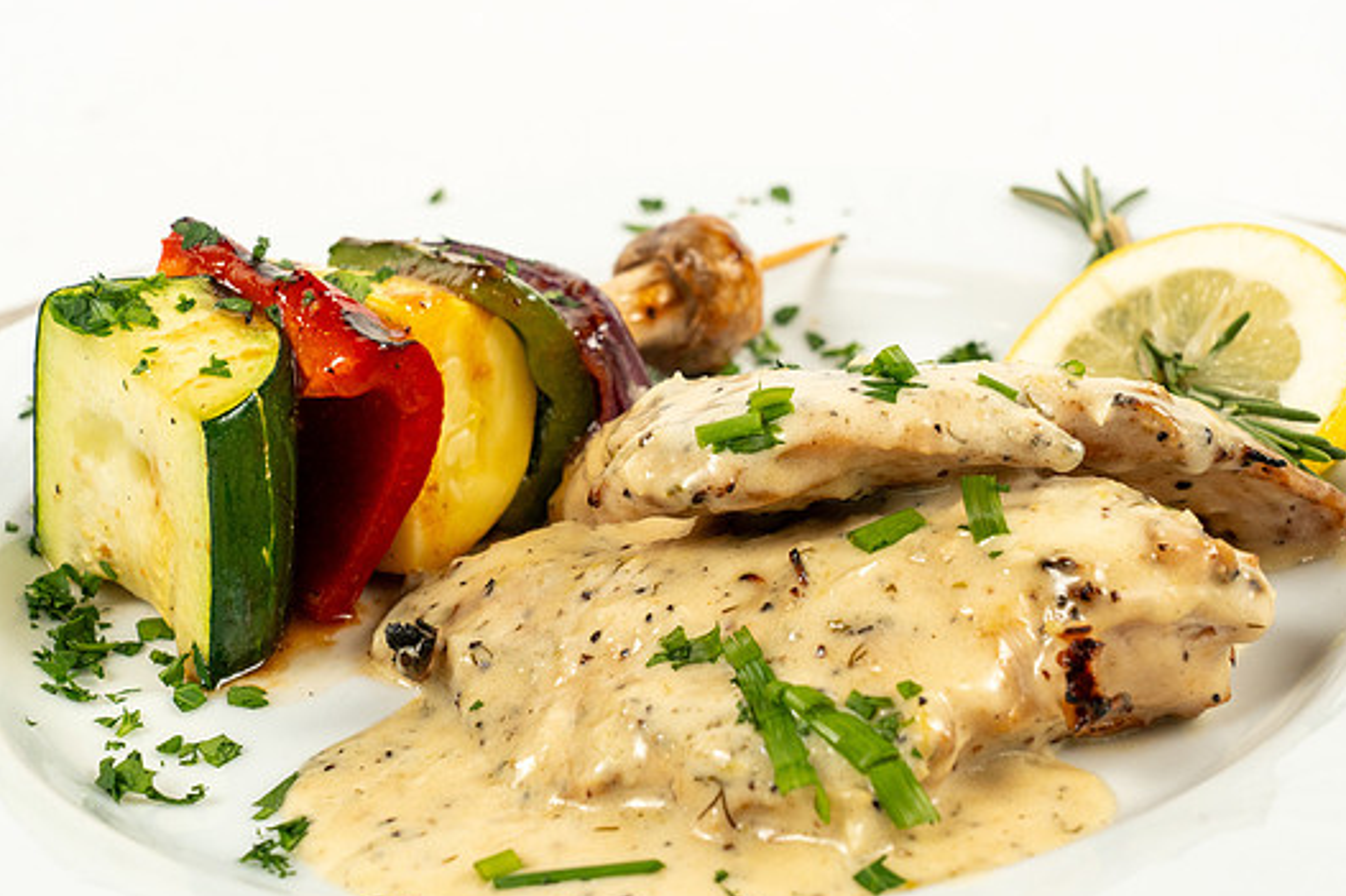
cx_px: 744
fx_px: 2168
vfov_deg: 23.3
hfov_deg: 34.5
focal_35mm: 58
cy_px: 377
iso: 800
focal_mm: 48
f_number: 11
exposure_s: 1/200
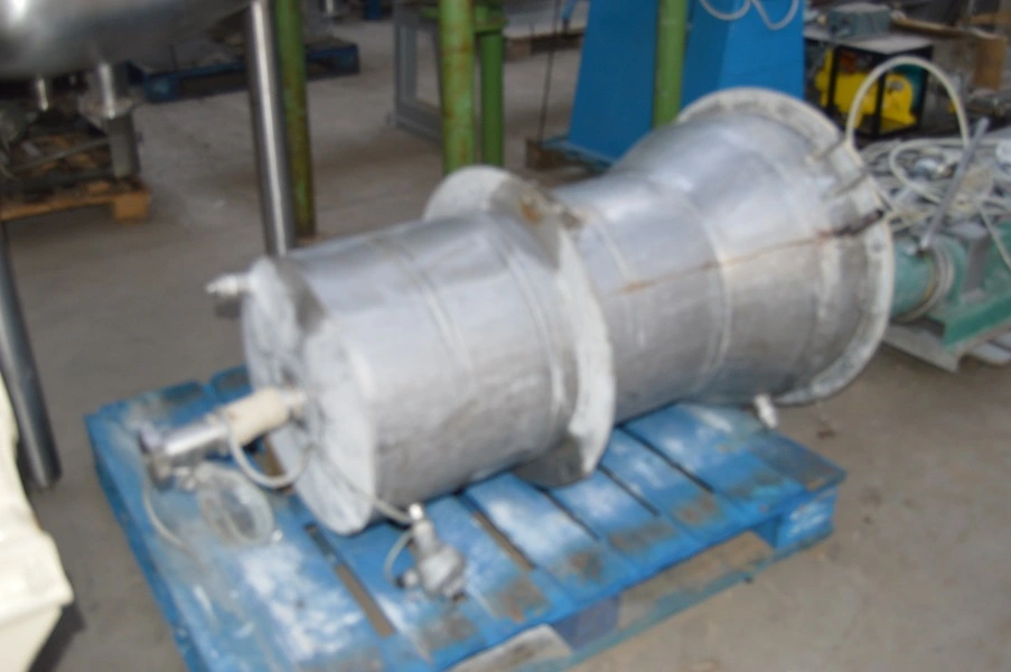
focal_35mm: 34
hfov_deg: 55.2
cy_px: 336
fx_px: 968
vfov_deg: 38.3
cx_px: 506
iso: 450
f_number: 3.8
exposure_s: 1/60
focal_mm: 23
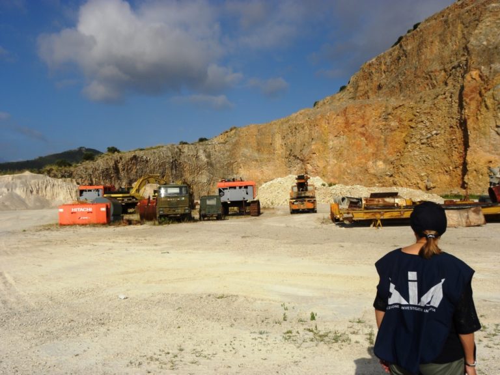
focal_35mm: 33
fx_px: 477
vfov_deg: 42.9
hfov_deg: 55.4
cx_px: 250
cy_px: 188
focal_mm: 5.9
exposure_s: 1/425
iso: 64
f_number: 6.3
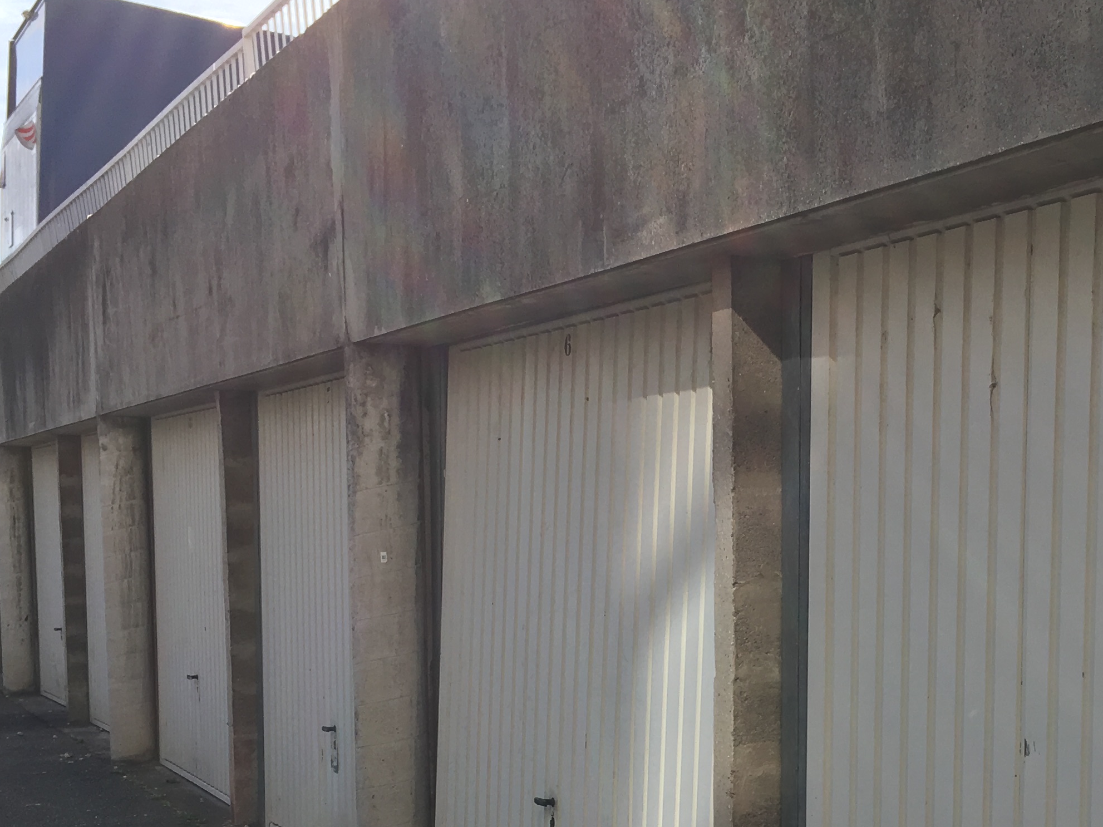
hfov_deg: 32.3
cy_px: 721
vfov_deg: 24.2
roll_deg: +0.9
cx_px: 784
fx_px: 1880
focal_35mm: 59
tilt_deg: -6.9
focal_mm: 4.15
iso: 25
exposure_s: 1/793
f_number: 2.2
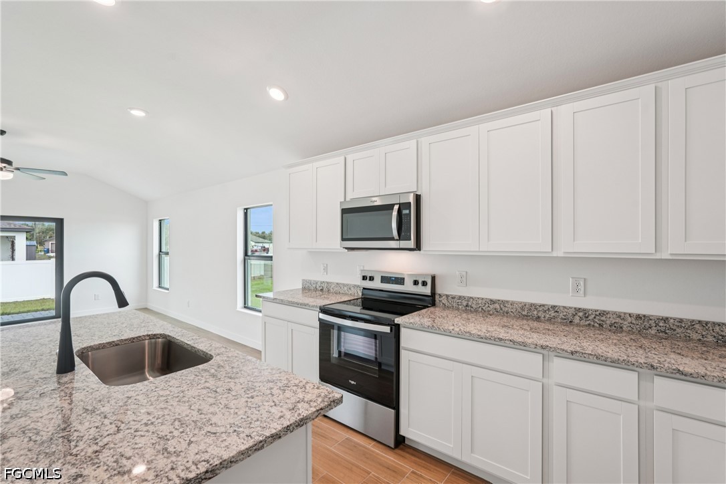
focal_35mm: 16
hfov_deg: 96.7
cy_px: 242
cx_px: 363
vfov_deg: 73.7
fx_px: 323
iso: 400
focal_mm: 16
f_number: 8
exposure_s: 1/40
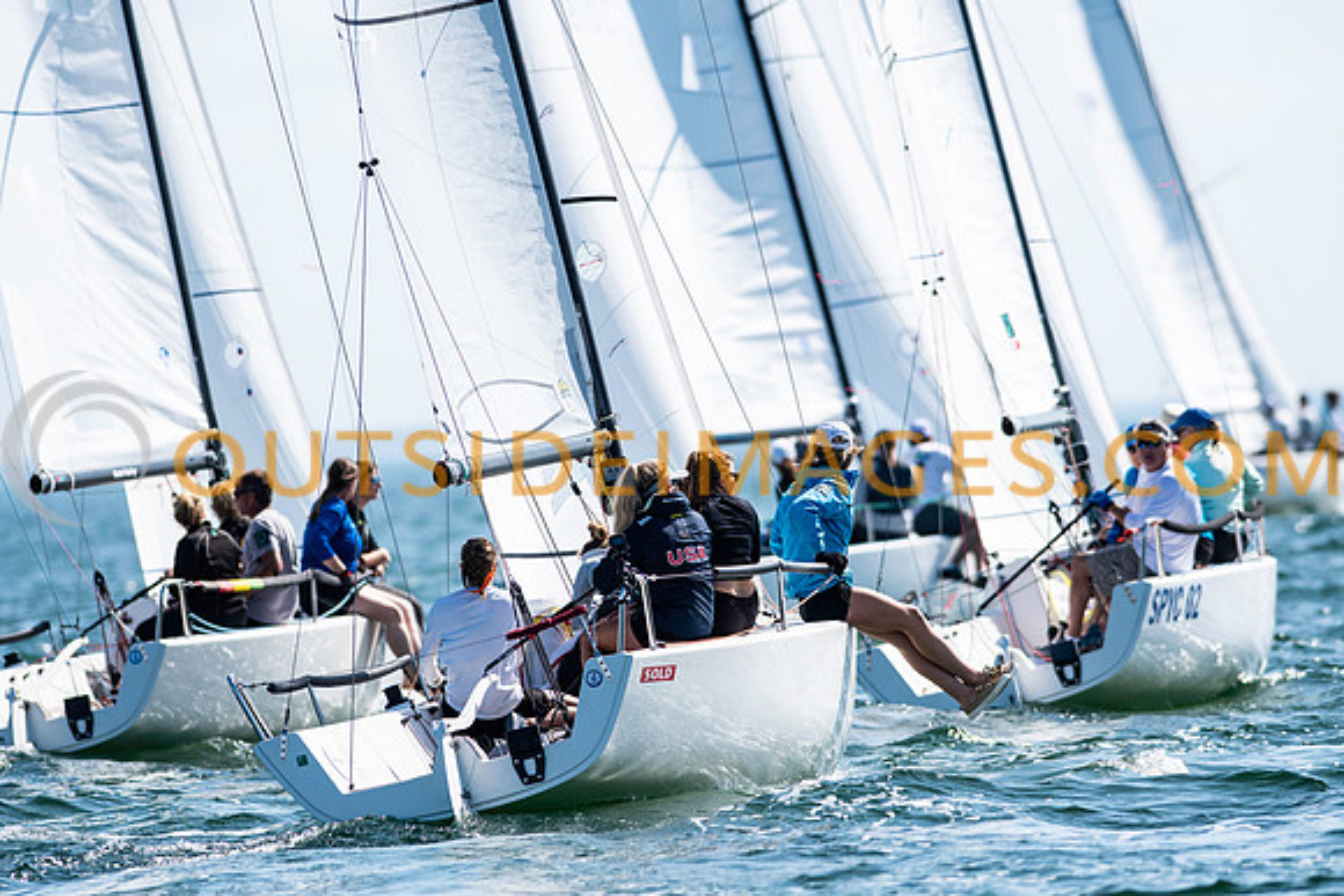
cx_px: 672
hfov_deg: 4.6
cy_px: 448
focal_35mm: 450
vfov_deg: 3.1
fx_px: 16803
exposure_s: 1/2500
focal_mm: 300
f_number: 5
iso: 200
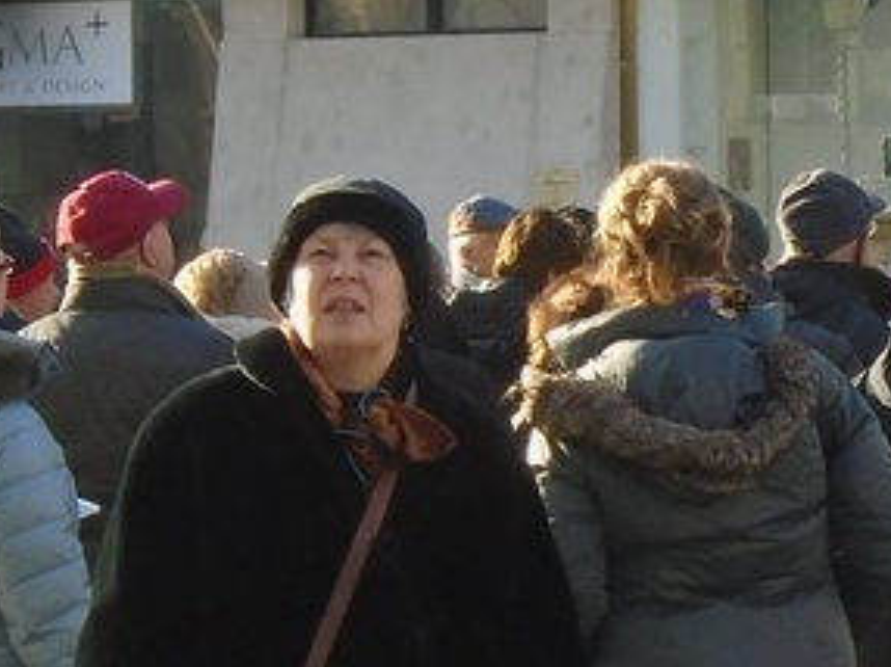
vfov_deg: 7.5
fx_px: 5066
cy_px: 59
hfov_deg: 9.9
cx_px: 1143
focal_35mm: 197
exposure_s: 1/250
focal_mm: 10.2
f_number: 4.9
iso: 250
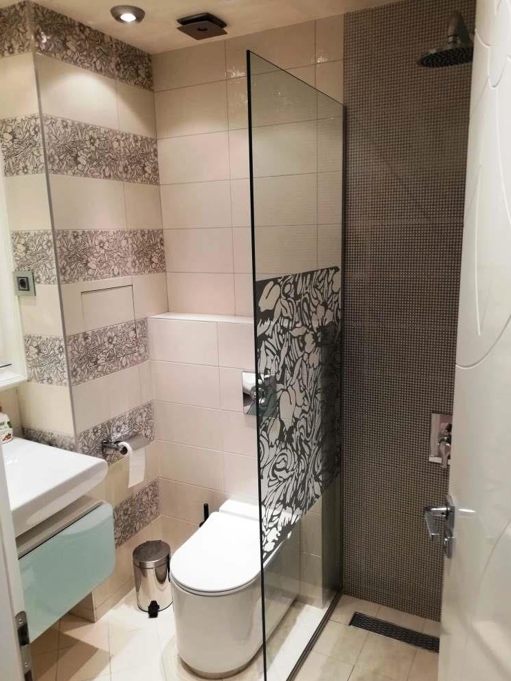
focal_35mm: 27
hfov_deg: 51.4
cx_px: 263
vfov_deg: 65.3
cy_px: 345
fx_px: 531
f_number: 2.2
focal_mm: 3.81
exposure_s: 1/33.3
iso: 200
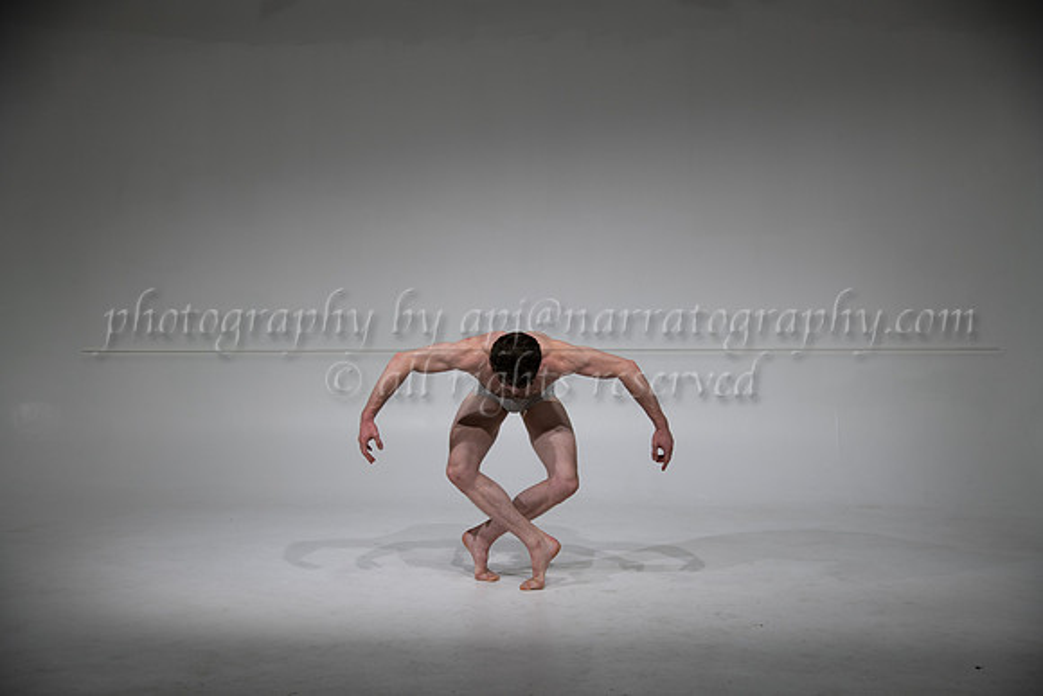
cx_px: 522
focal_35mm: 50
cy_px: 348
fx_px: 1449
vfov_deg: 27.0
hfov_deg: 39.6
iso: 400
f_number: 4
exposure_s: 1/250
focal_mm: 50
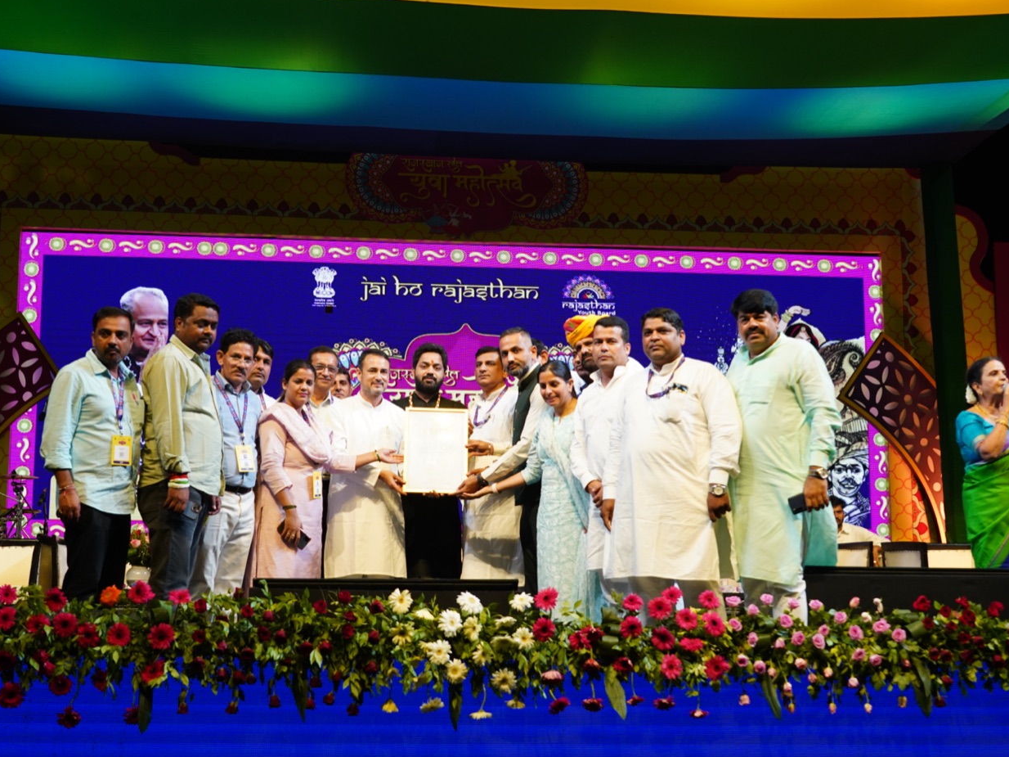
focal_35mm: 48
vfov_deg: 30.3
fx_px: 1399
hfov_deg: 39.6
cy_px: 378
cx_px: 451
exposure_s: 1/200
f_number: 5
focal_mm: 44
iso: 2000
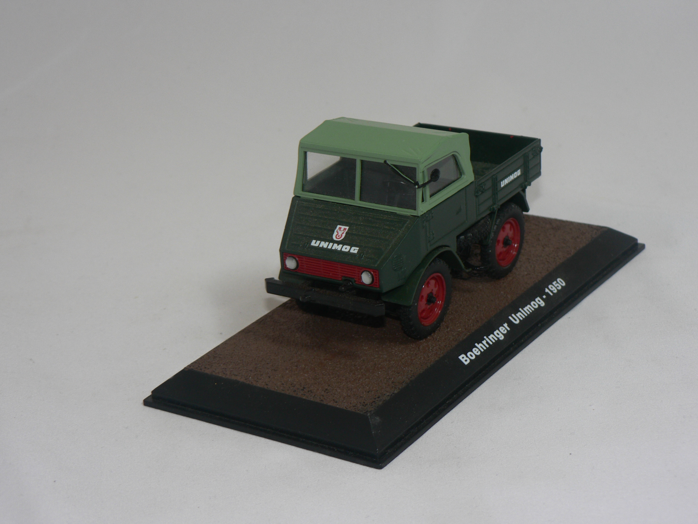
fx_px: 1492
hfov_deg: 26.3
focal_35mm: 74
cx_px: 349
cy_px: 262
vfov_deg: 19.9
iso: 80
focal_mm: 12.4
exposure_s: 1/60
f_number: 3.2
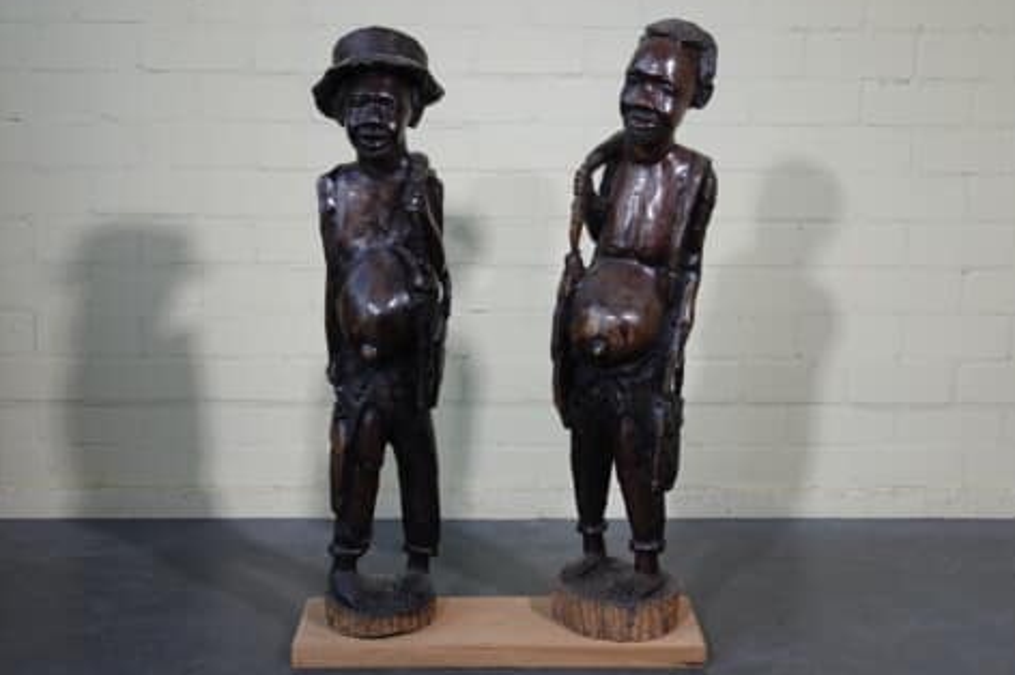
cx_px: 518
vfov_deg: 25.5
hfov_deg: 37.5
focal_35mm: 53
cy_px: 330
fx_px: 1493
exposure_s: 1/160
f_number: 3.2
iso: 100
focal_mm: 18.21
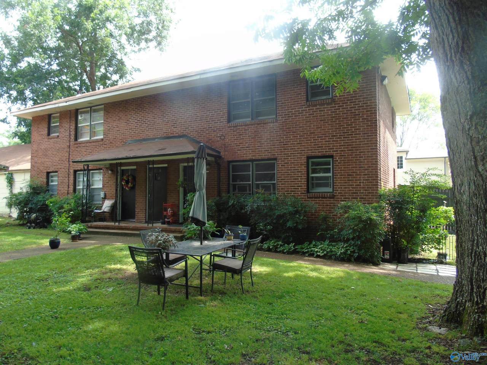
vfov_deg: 54.9
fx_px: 352
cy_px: 182
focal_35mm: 25
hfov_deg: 69.4
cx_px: 244
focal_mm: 4.4
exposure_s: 1/100
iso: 80
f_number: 3.4
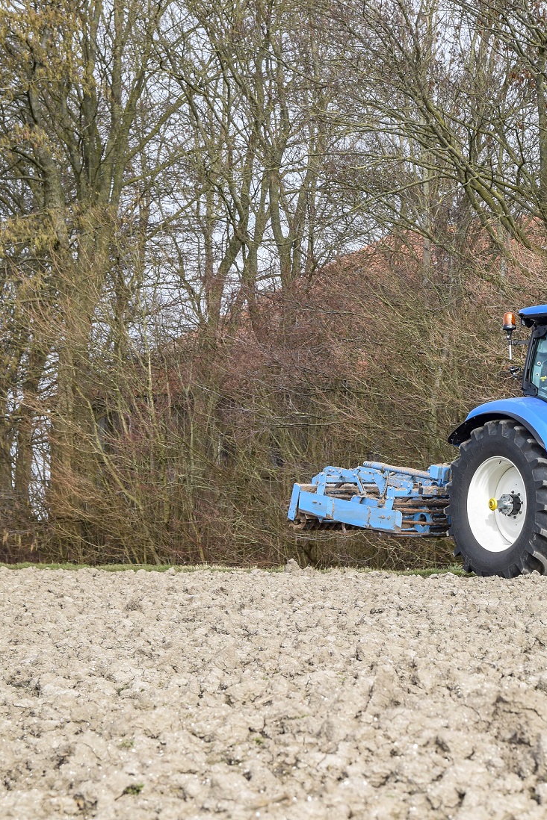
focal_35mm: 123
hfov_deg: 11.0
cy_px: 432
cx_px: 624
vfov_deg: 16.7
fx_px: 2803
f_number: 8
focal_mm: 50
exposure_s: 1/250
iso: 200
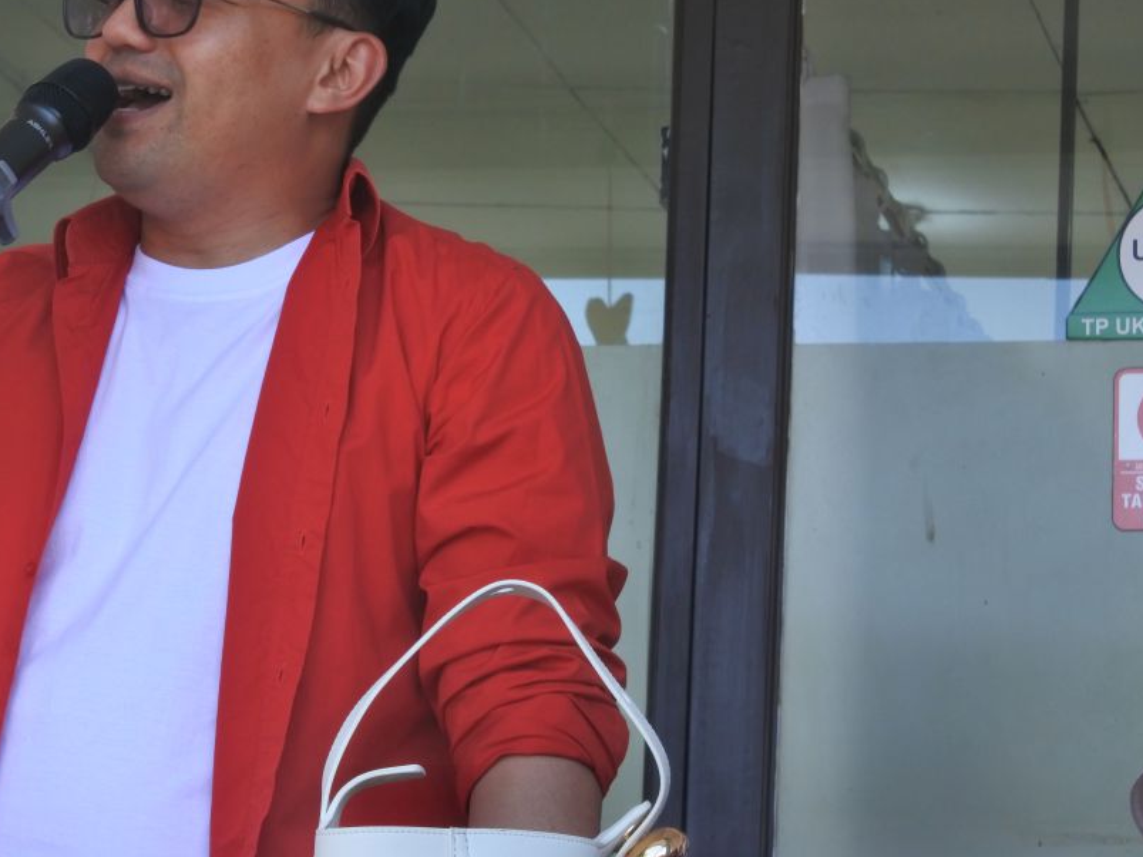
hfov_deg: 14.5
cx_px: 158
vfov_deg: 11.0
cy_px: 266
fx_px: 4457
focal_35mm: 135
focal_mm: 30
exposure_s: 1/125
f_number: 7.1
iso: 400
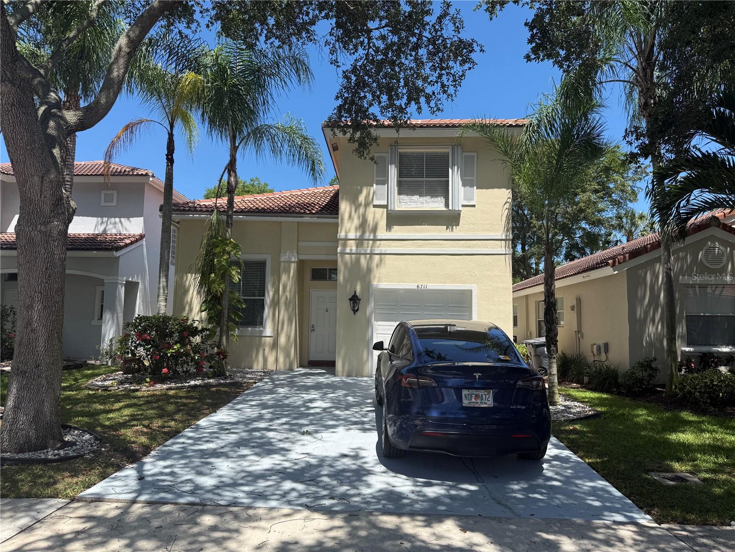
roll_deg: -1.4
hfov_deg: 71.6
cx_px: 368
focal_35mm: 24
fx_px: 510
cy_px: 276
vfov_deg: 56.8
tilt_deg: +4.8
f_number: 1.78
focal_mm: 6.76
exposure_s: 1/3021
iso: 80
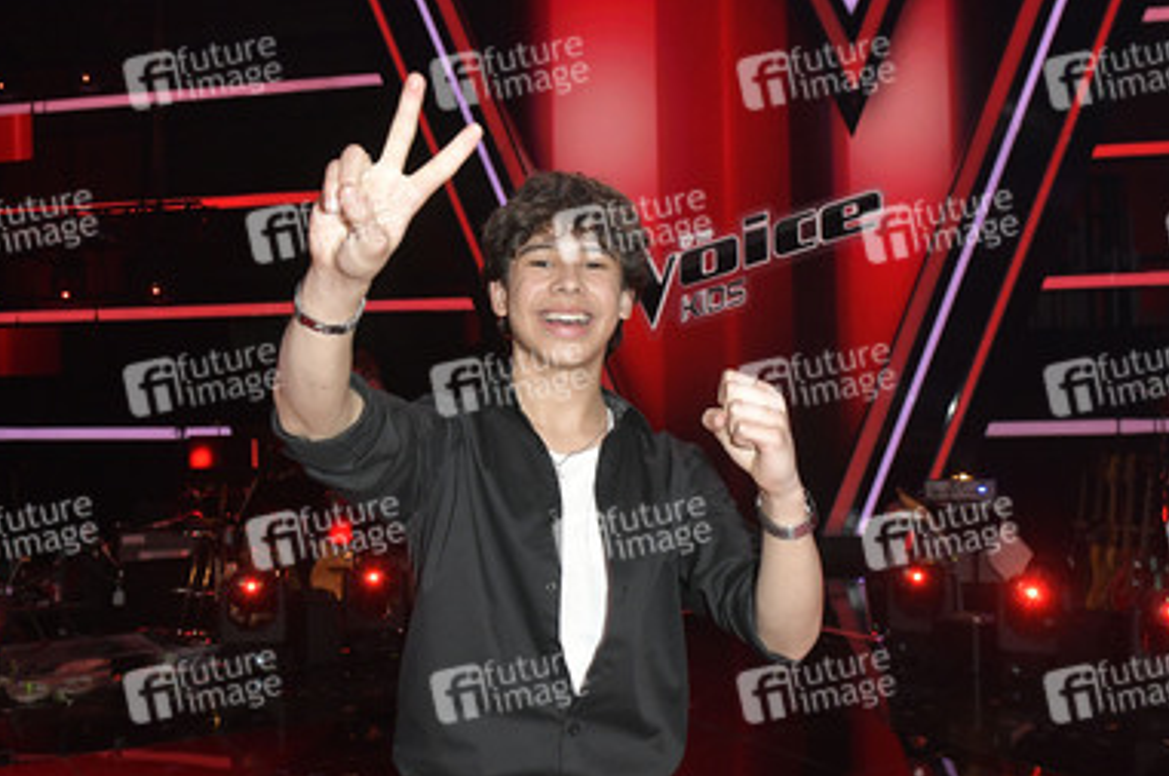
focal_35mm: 32
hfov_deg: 58.7
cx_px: 551
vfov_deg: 40.9
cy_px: 457
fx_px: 1038
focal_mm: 27
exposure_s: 1/200
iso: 2500
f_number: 7.1
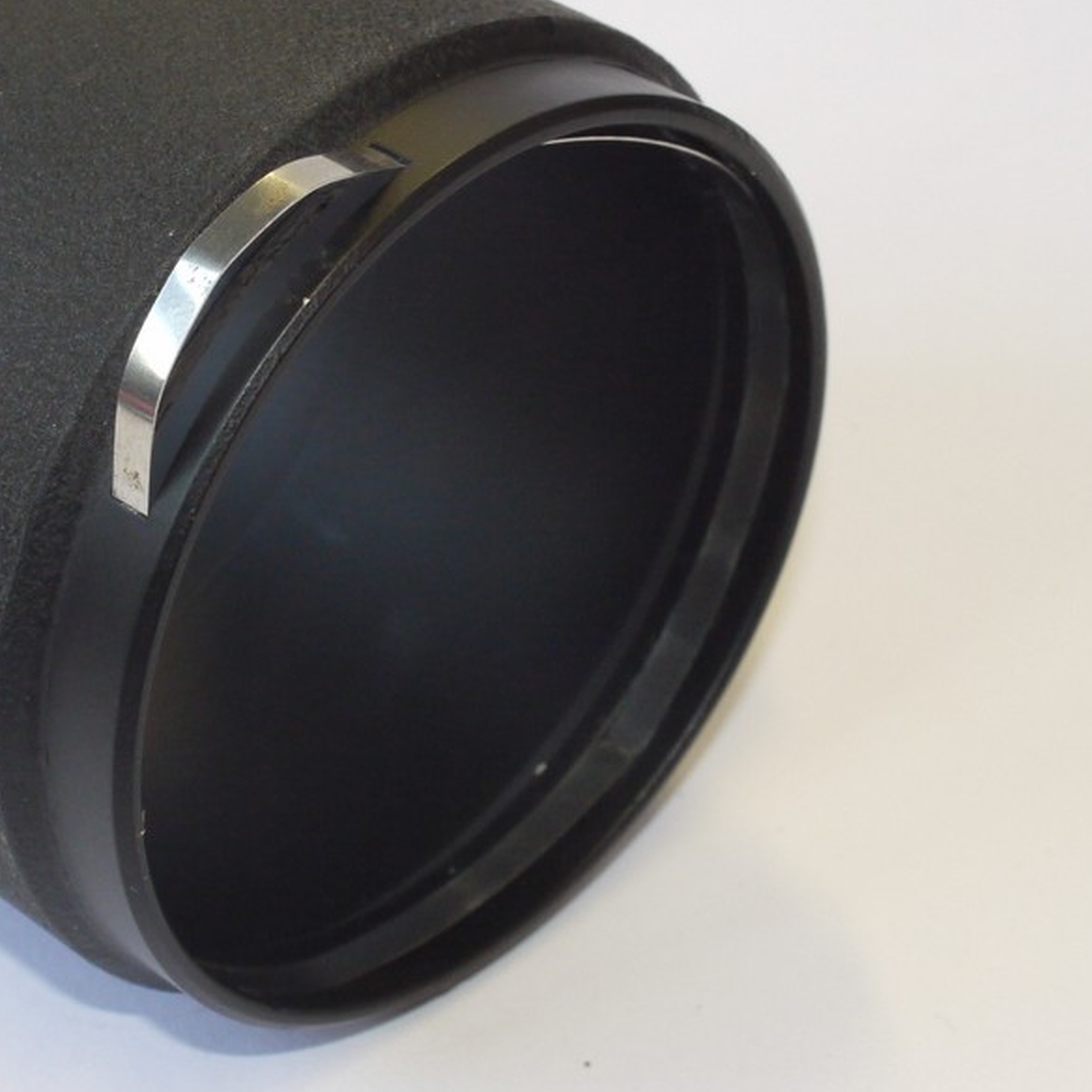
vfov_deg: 16.0
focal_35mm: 109
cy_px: 484
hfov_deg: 15.9
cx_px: 290
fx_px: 3890
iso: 800
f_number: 10
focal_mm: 30
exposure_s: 1/50
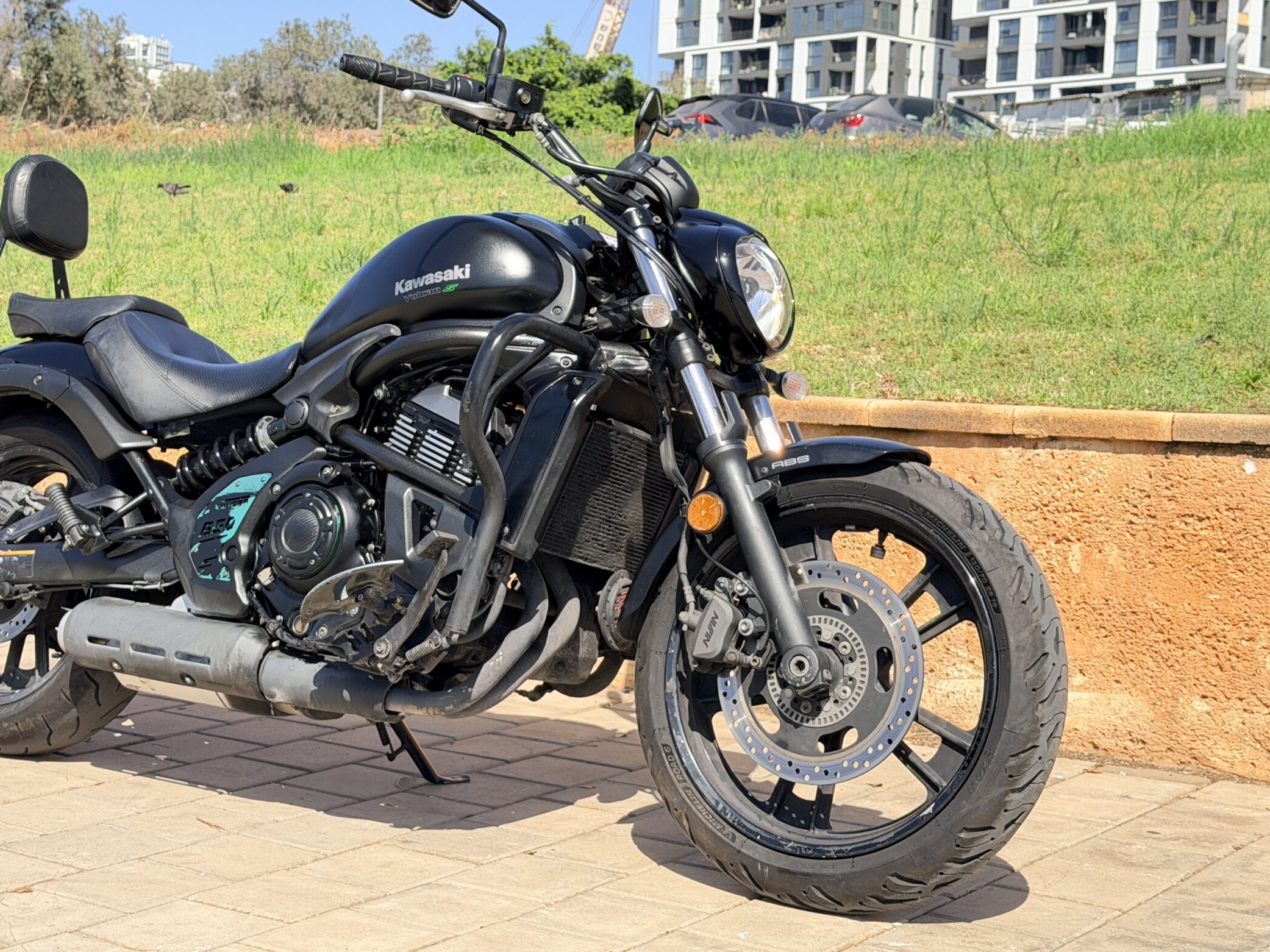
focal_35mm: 59
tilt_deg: -2.2
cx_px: 501
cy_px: 387
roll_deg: -1.9
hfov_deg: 32.6
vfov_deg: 24.8
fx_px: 2164
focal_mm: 6.76
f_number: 1.78
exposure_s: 1/2033
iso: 100
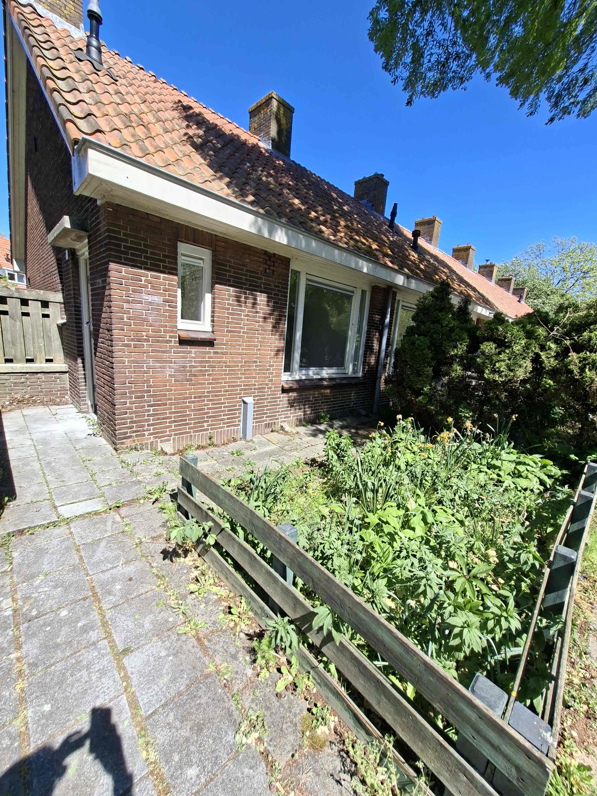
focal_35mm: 13
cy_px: 398
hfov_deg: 89.9
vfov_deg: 106.2
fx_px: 299
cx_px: 298
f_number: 2.2
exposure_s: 1/549
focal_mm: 1.74
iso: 40
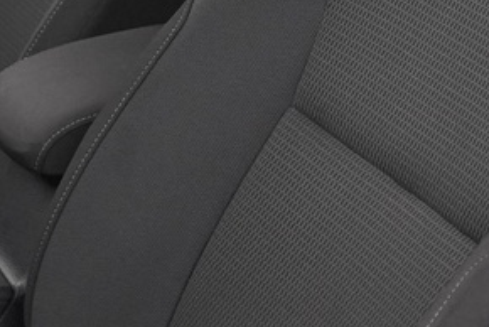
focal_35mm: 173
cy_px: 51
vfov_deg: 7.9
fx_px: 2352
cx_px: 152
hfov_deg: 11.9
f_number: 3.5
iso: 4000
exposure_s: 1/40
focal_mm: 31
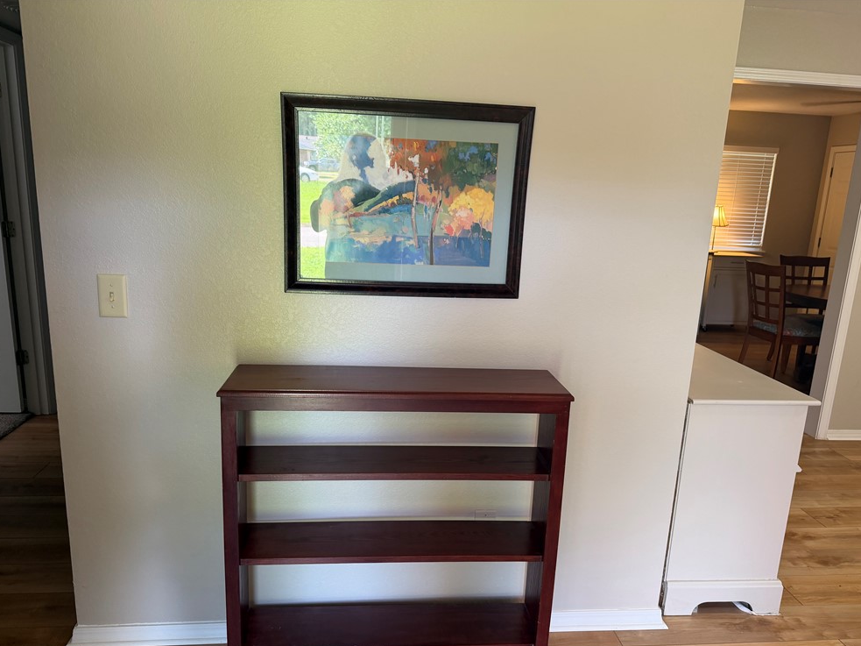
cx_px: 428
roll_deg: -1.4
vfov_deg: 54.9
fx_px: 622
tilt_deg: -11.9
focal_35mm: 25
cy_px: 335
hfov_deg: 69.4
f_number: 1.78
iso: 160
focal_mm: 6.76
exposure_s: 1/60
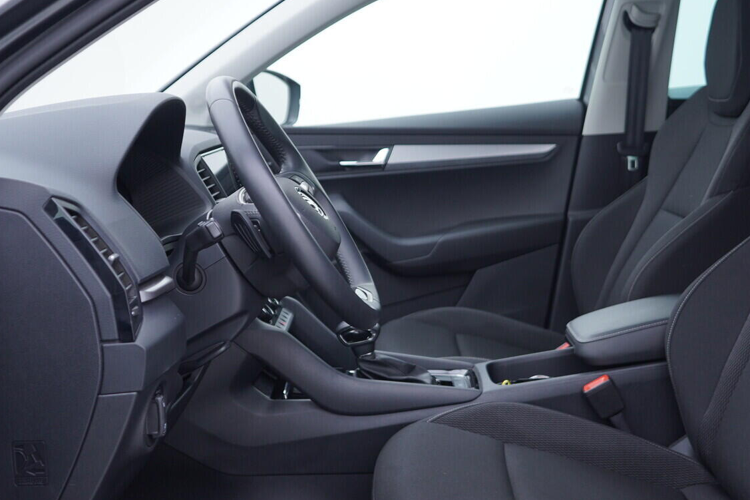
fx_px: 958
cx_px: 400
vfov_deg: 29.2
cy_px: 216
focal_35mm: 46
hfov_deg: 42.7
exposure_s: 1/40
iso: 125
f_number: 2.8
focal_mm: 24
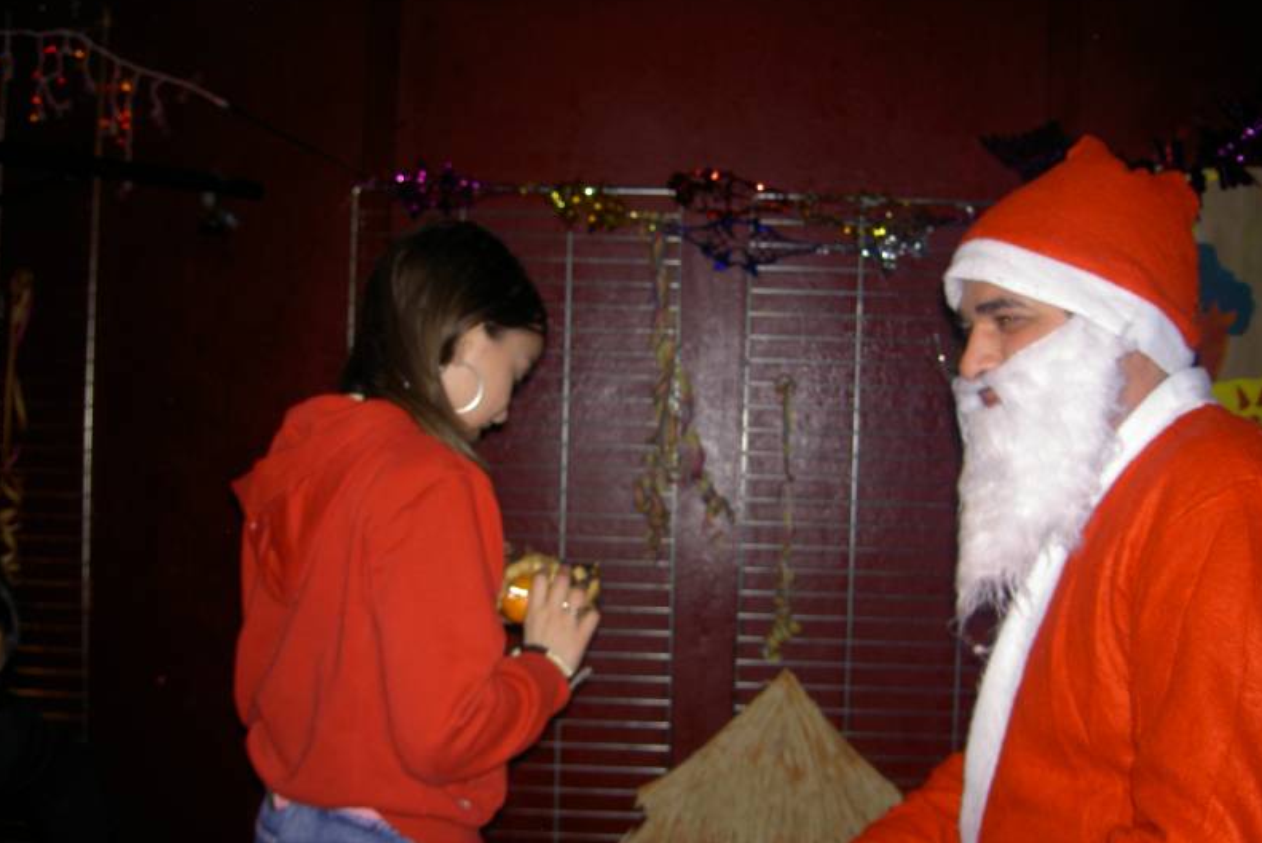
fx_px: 1438
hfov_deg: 47.4
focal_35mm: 41
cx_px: 630
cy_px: 429
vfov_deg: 32.7
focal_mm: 8
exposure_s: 1/60
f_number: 2.8
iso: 100
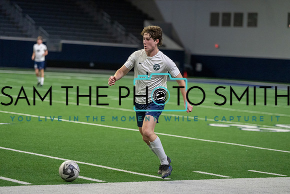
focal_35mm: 131
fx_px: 1055
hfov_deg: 15.6
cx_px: 145
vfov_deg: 10.5
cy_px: 97
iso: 5000
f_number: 2.8
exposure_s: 1/1250
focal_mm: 131
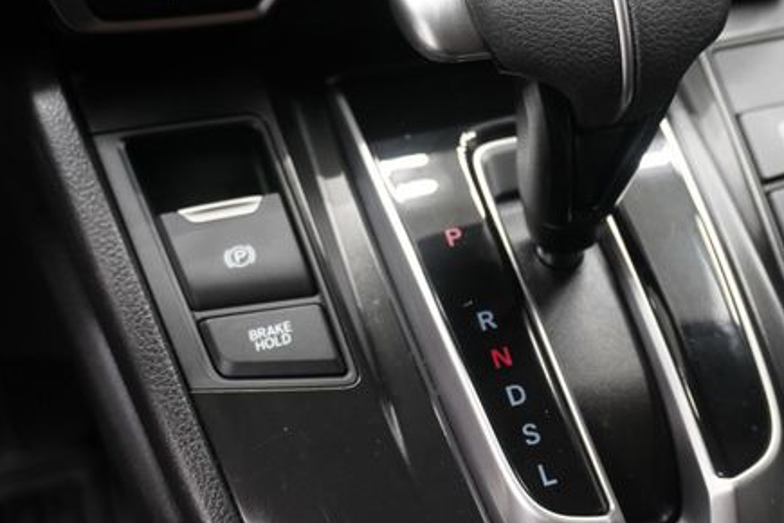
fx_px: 1154
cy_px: 217
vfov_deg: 25.5
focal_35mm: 53
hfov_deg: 37.0
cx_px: 541
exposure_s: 1/60
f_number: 4.5
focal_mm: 24
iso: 1000
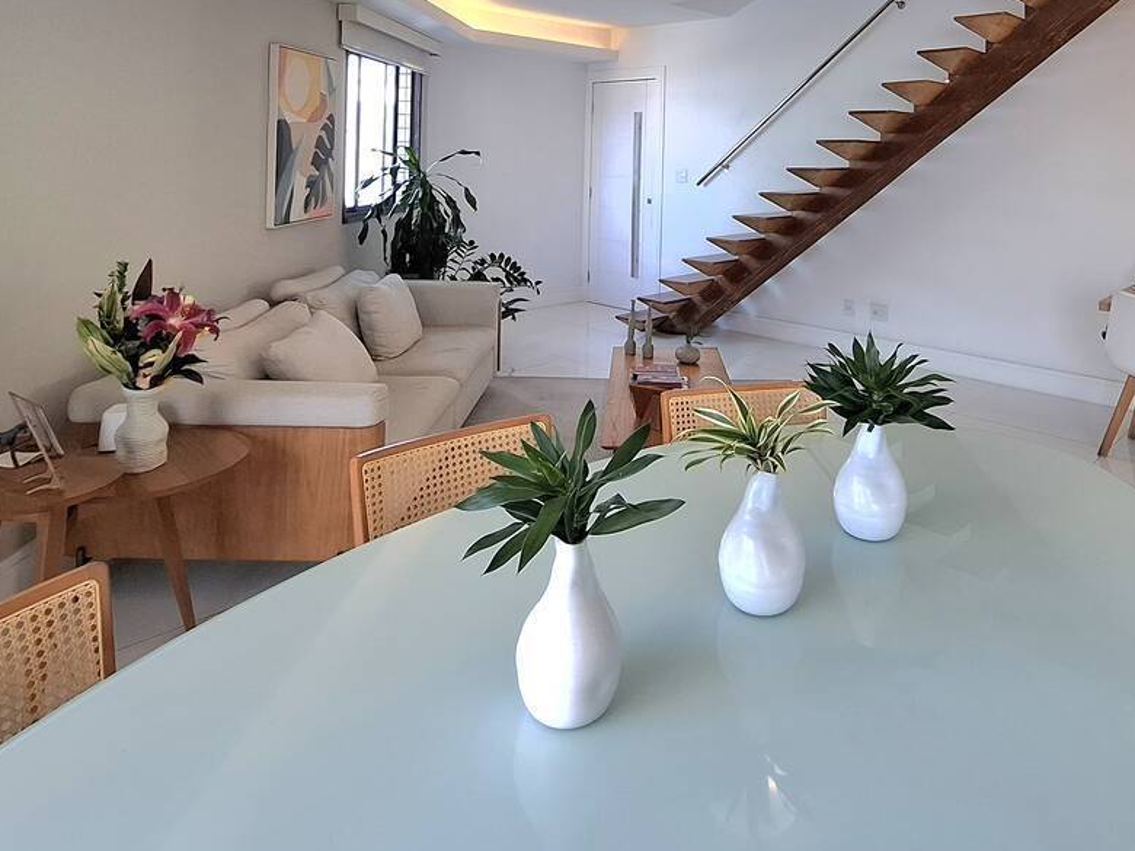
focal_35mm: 24
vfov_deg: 52.2
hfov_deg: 70.9
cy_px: 141
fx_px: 787
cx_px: 677
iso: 40
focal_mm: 1.74
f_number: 2.2
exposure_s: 1/40
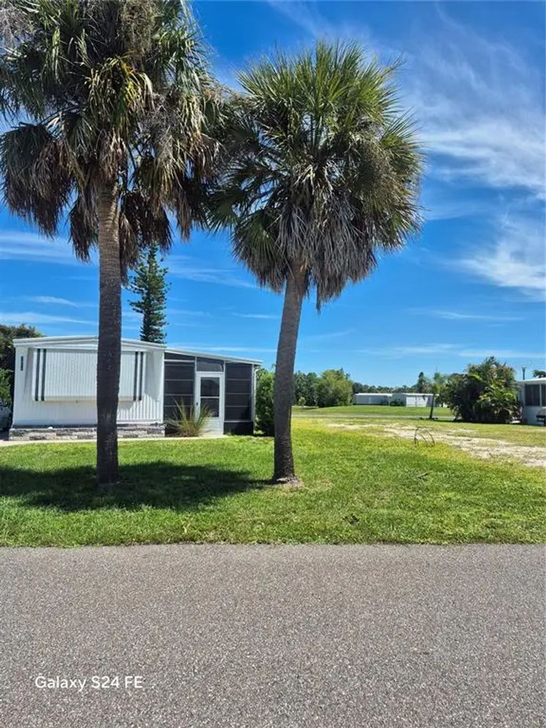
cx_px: 273
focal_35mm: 23
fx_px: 484
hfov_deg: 58.9
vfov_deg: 73.9
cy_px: 364
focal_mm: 5.4
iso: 25
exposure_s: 1/1744
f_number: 1.8
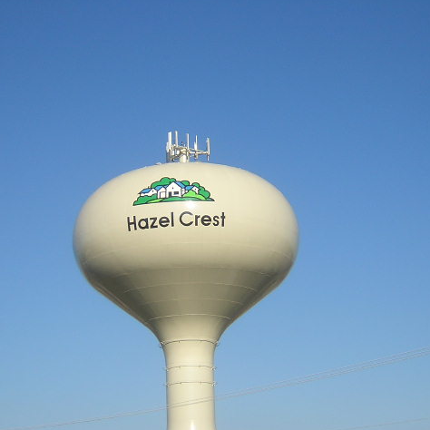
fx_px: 1040
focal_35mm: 74
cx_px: 189
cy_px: 214
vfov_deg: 23.4
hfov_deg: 23.3
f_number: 3.4
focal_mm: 8.1
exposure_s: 1/930
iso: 100
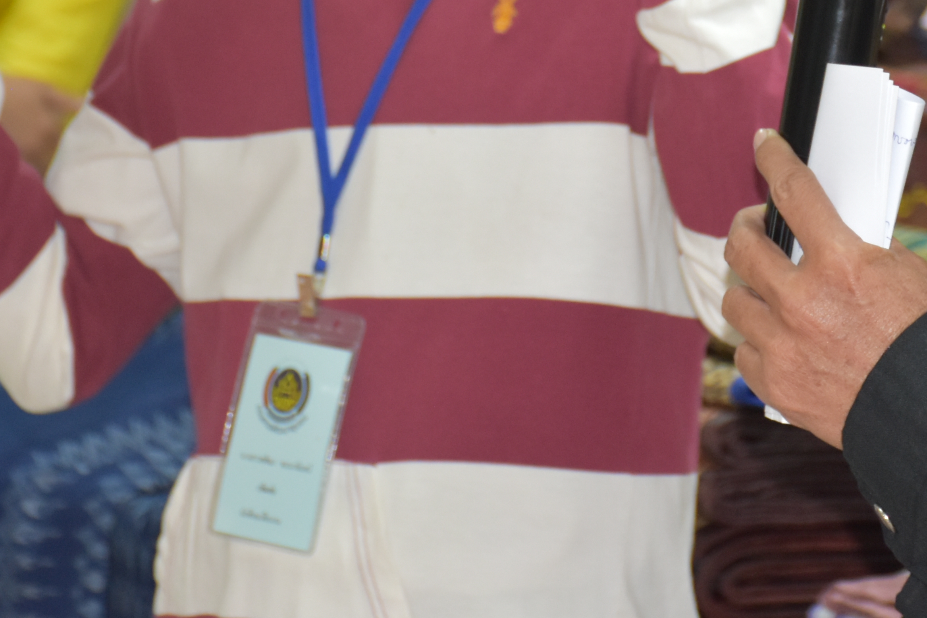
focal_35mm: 239
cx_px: 699
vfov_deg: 5.7
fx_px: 6153
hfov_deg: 8.6
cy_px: -84
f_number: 5
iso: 900
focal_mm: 62
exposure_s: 1/60
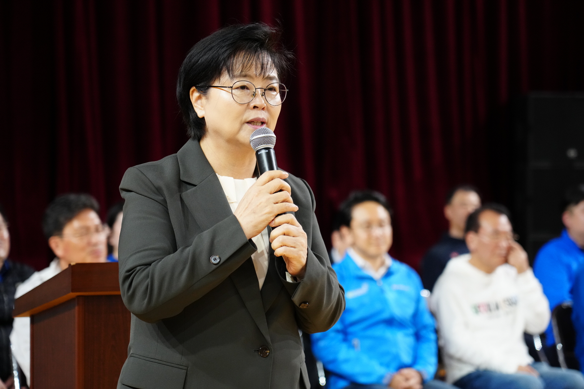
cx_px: 292
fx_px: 1703
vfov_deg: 13.0
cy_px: 194
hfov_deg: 19.5
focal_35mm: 105
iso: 3200
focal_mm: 105
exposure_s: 1/250
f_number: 4
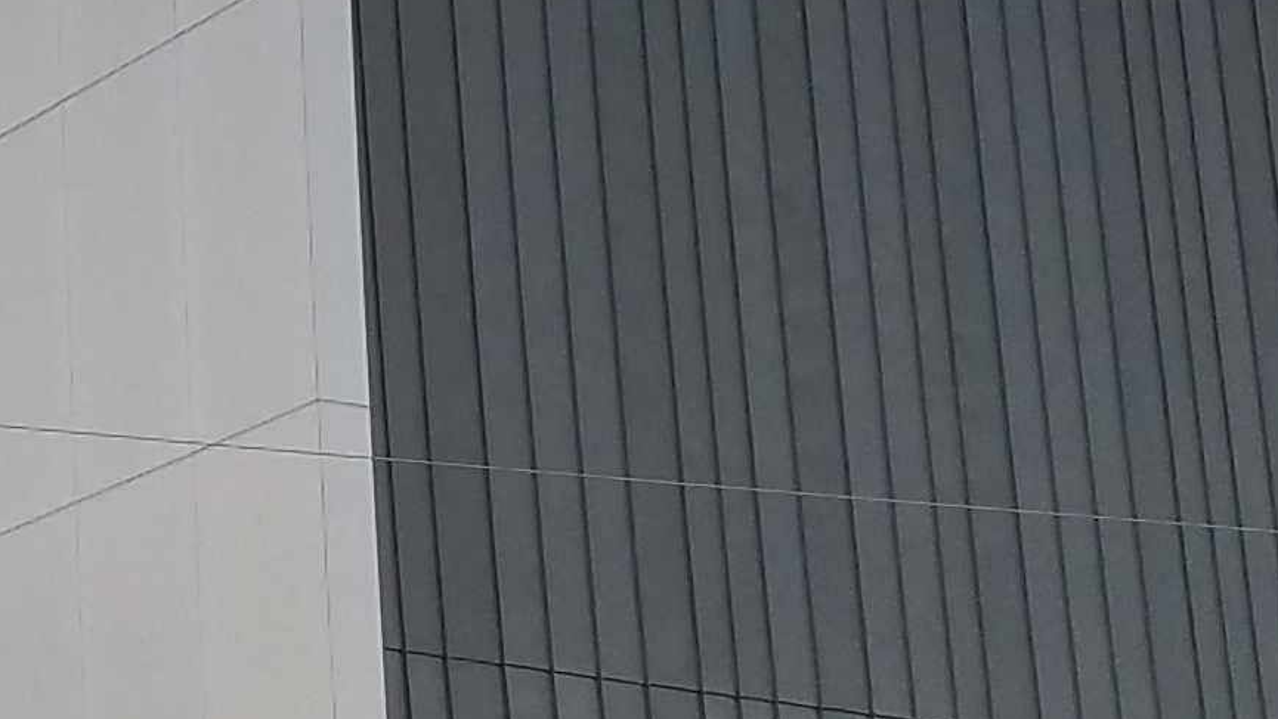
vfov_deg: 9.2
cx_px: -522
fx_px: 4474
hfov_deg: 15.3
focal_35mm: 132
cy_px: 585
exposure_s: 1/120
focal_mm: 4.2
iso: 64
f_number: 1.7
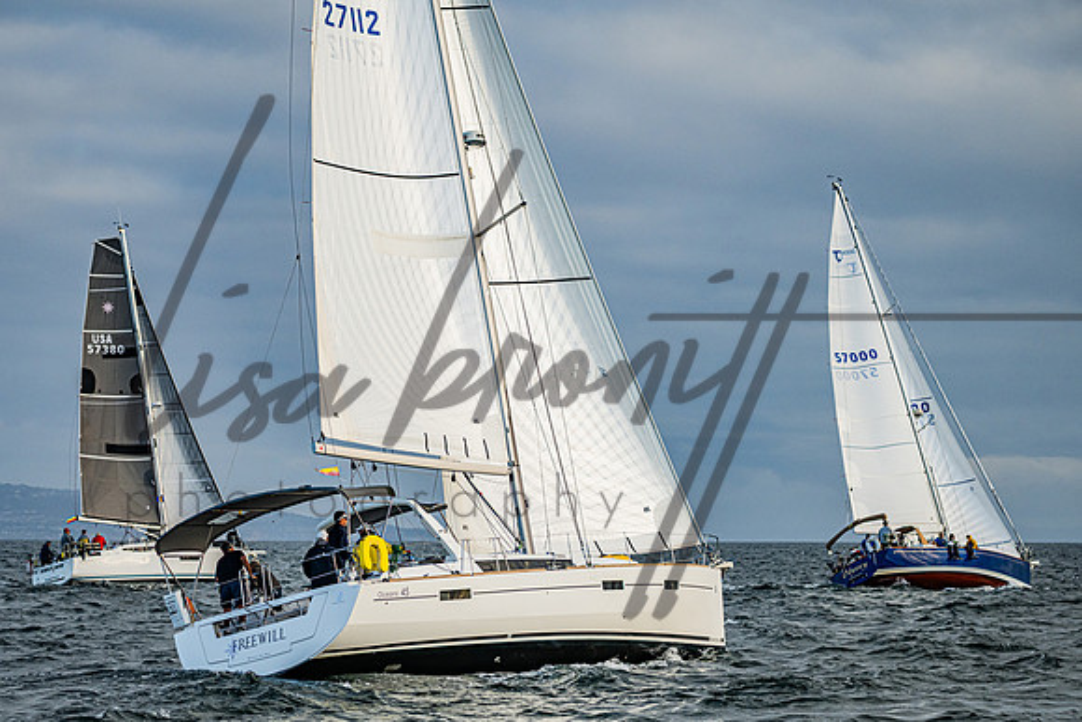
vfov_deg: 11.4
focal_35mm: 120
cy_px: 411
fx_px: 3612
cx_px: 498
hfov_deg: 17.0
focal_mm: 100
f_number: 4.5
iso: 500
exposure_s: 1/2500
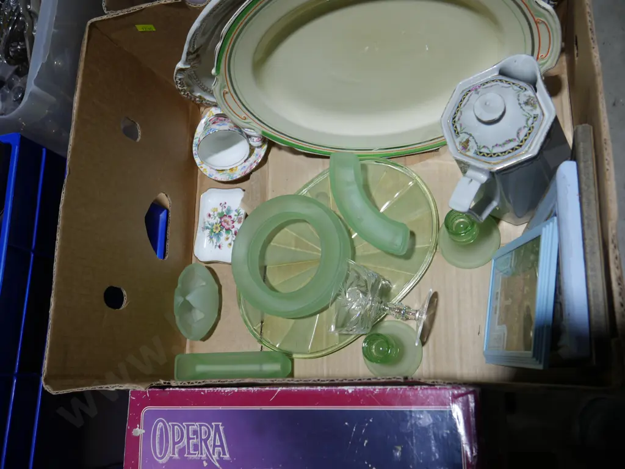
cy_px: 234
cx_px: 312
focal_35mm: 32
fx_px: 578
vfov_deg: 44.2
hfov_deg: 56.8
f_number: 4
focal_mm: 16
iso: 200
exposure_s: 1/125
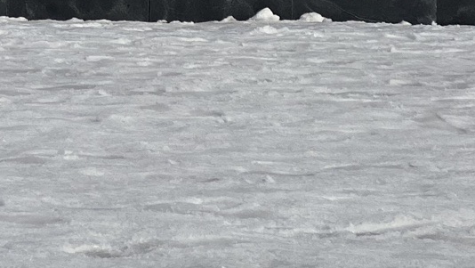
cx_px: -107
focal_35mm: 212
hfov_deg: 10.0
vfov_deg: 5.6
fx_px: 2671
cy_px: -327
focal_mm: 6
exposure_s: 1/6849
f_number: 2
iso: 25
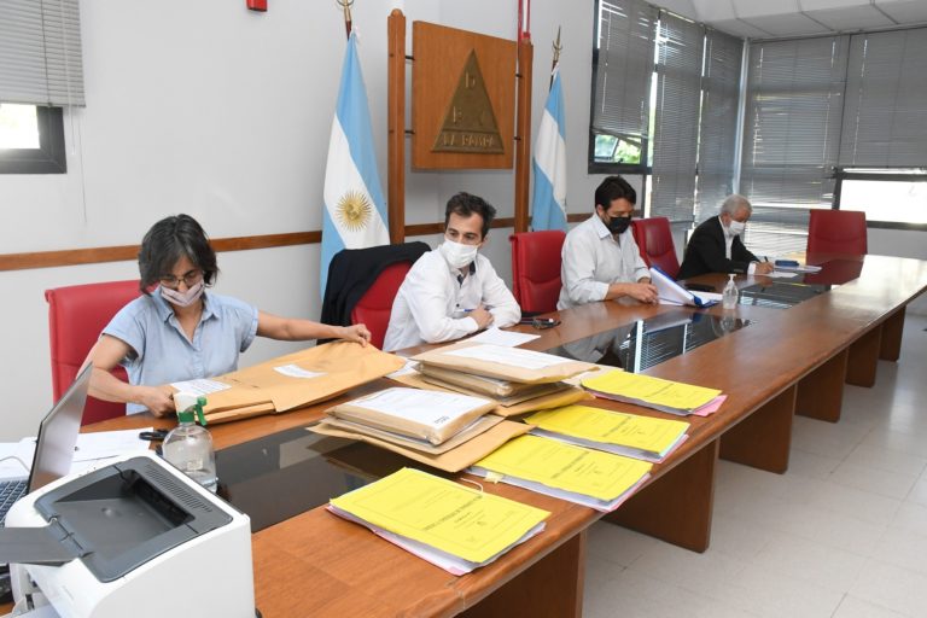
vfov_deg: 43.6
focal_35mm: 30
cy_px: 309
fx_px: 772
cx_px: 464
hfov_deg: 61.9
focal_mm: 20
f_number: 8
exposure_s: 1/250
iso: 3200
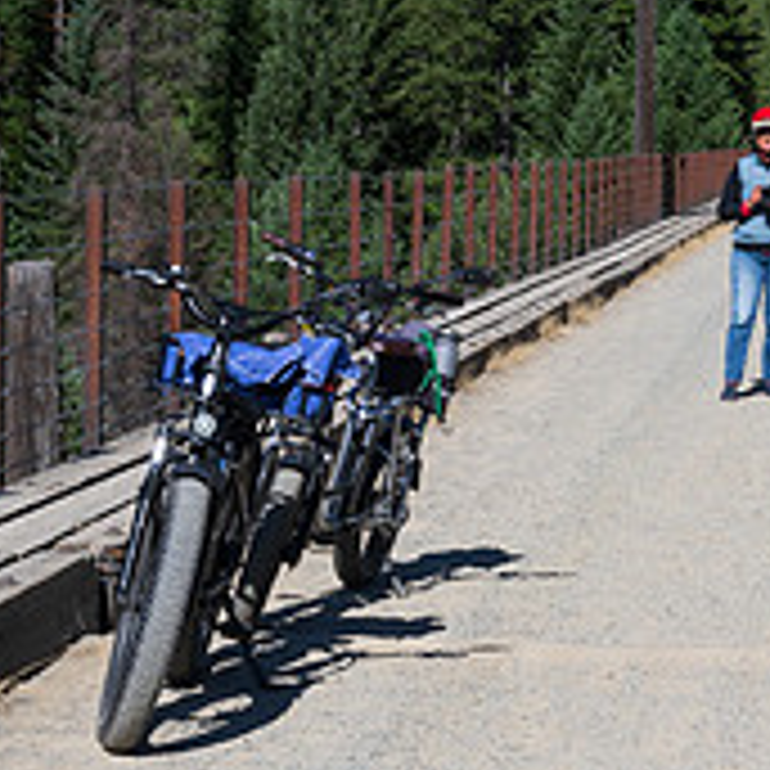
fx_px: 3624
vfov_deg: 12.1
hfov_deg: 12.1
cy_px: 232
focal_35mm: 144
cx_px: 450
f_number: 18
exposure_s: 1/125
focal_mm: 50
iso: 200
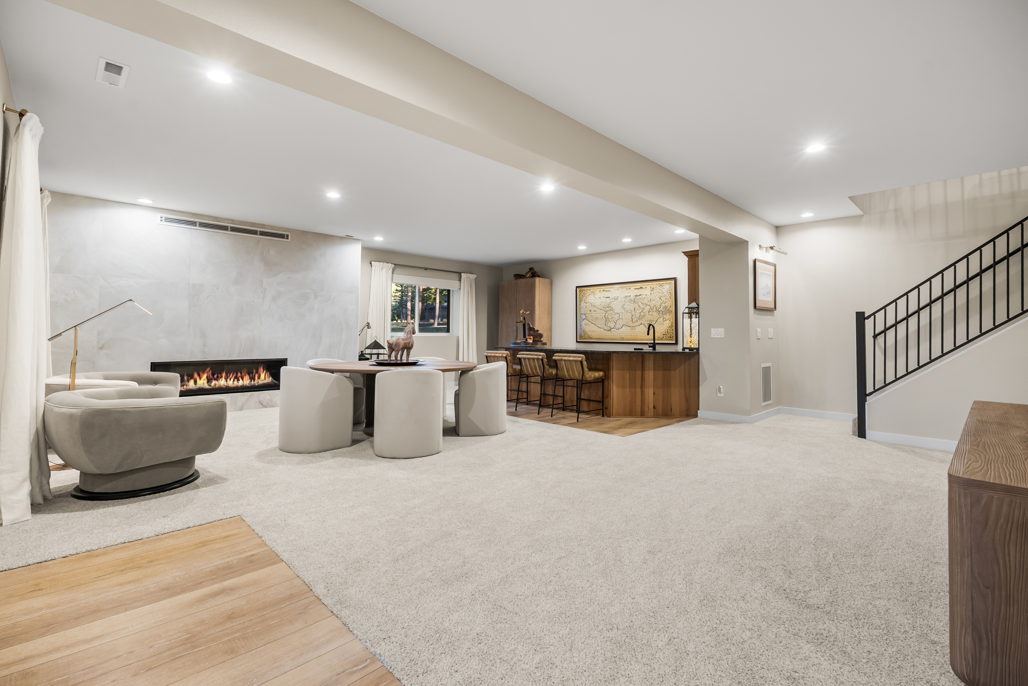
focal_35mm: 16
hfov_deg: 96.7
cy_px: 343
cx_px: 514
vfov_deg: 73.8
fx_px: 457
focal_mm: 16
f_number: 8
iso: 200
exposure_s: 1.3
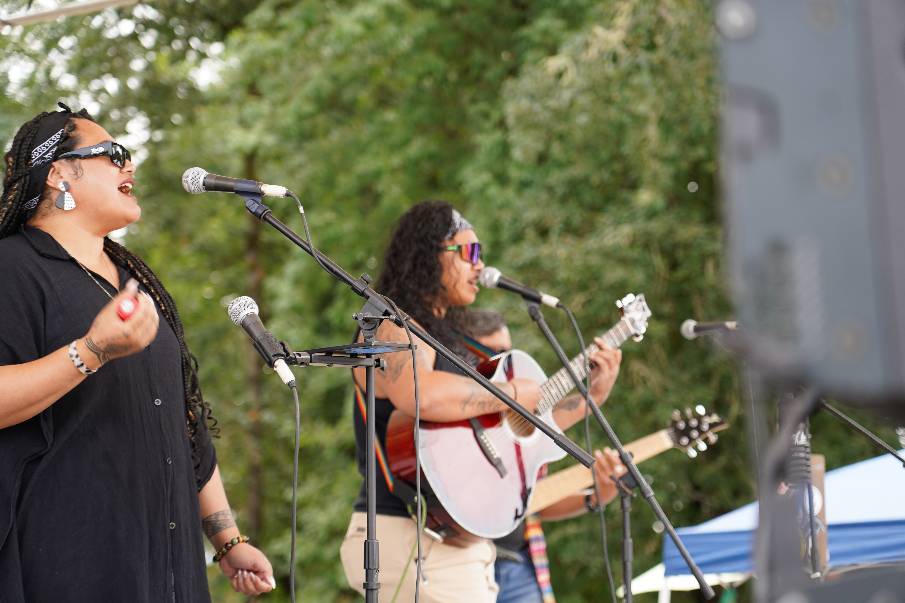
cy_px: 302
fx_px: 2438
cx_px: 452
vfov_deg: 14.1
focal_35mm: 97
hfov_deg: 21.0
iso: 160
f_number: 4
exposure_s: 1/160
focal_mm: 97
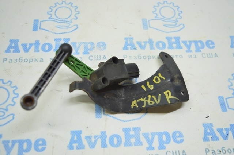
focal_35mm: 38
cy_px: 78
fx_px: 243
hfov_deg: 51.3
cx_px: 117
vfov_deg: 35.4
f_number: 4
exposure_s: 1/40
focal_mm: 25
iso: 400
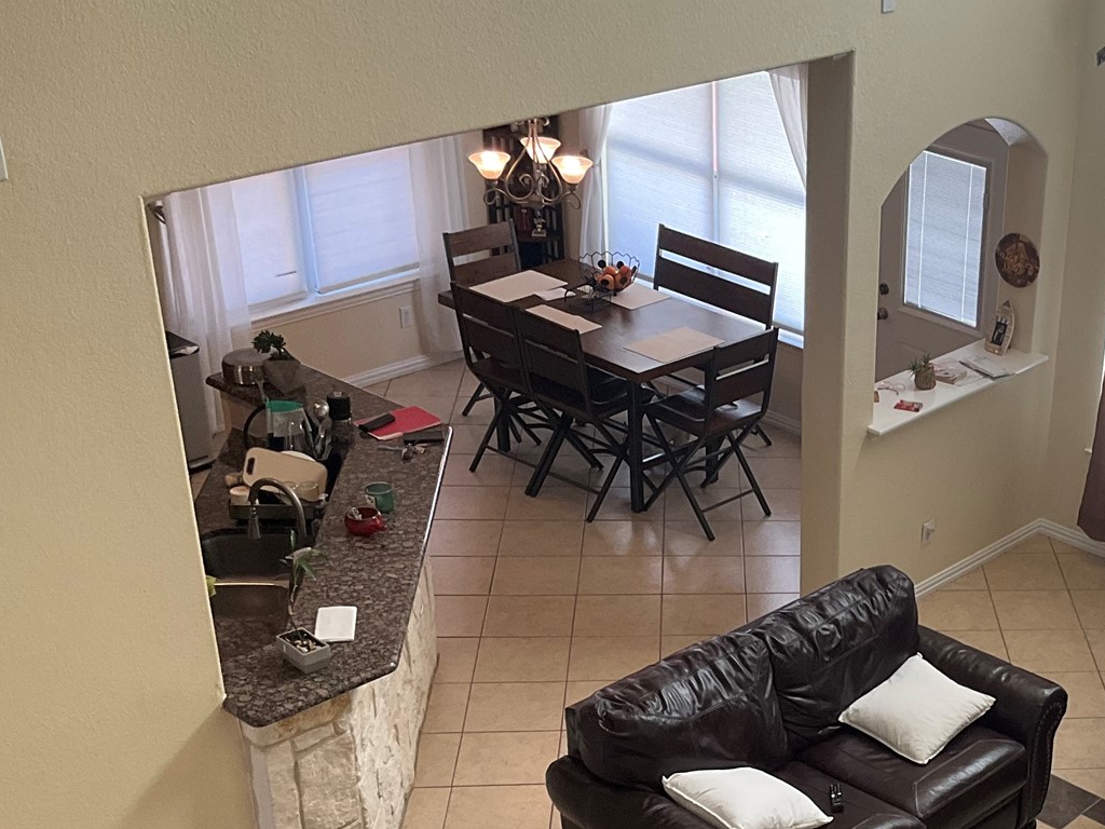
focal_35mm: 58
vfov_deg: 24.9
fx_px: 1851
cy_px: 643
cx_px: 992
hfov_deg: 31.7
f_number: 1.8
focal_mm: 3
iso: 64
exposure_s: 1/60
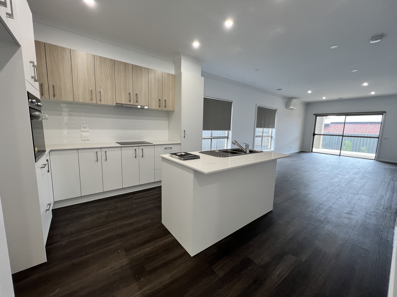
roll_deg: -1.5
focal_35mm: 13
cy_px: 148
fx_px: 149
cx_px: 198
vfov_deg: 89.9
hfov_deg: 106.2
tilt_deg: -7.8
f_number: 1.8
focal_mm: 1.57
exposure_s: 1/100
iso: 100
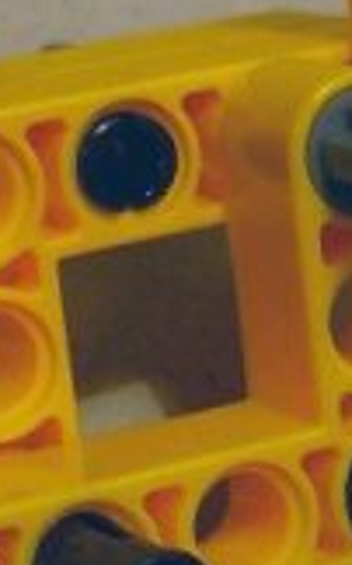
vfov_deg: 10.5
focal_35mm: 199
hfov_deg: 6.6
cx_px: 286
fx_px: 3060
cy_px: 171
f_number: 2.8
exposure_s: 1/25
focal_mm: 7.9
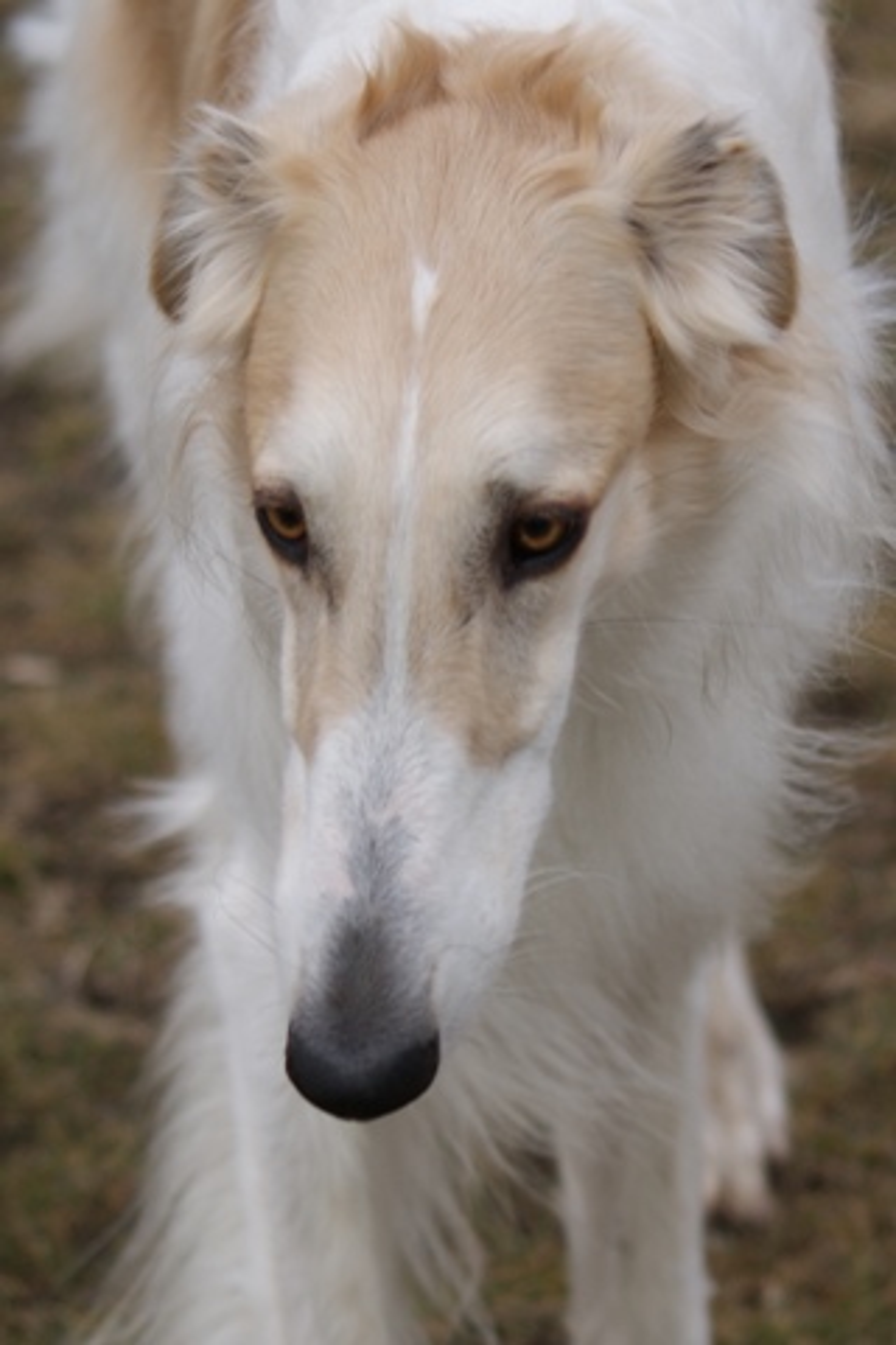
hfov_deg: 13.0
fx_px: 3920
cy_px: 672
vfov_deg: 19.5
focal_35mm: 105
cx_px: 448
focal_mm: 70
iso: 100
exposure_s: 1/320
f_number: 4
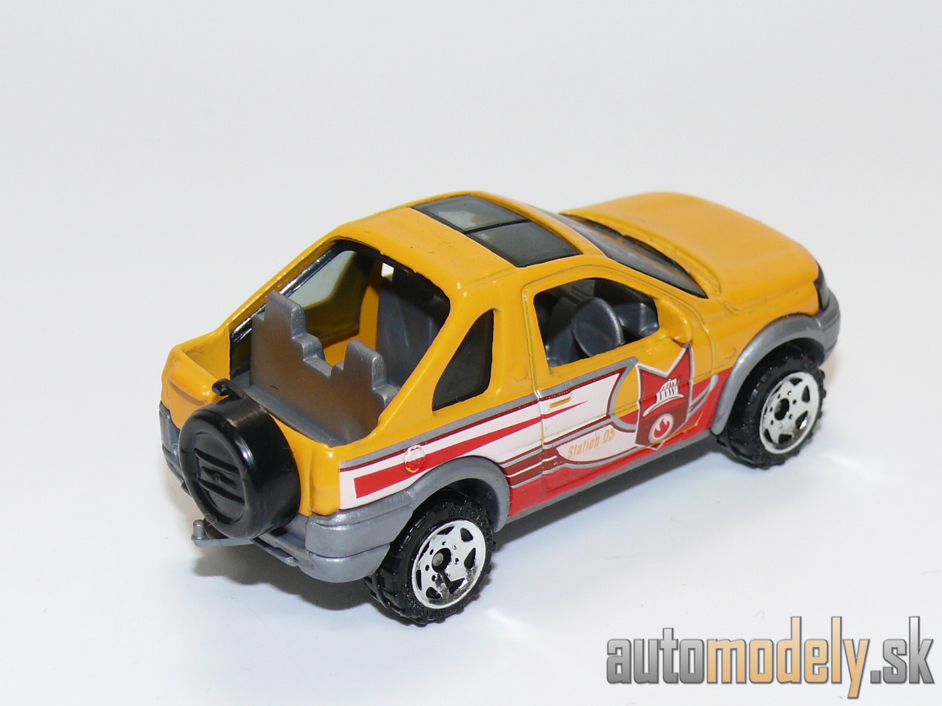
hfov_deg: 19.1
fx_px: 2803
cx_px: 471
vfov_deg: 14.4
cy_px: 353
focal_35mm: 103
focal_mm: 13.5
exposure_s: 1/30
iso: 100
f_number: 4
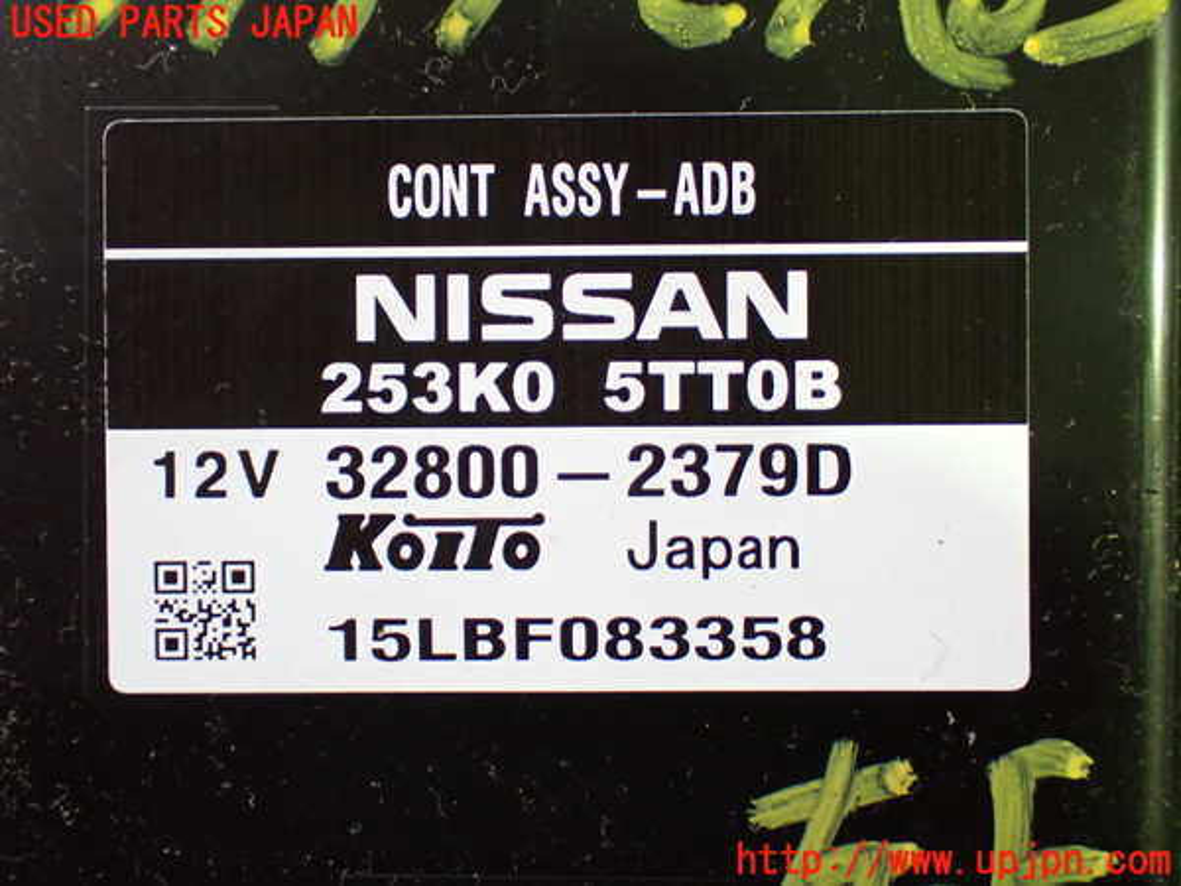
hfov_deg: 42.9
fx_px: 1501
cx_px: 590
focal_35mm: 44
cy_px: 443
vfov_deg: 32.9
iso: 1000
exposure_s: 1/40
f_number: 2.9
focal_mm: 7.84
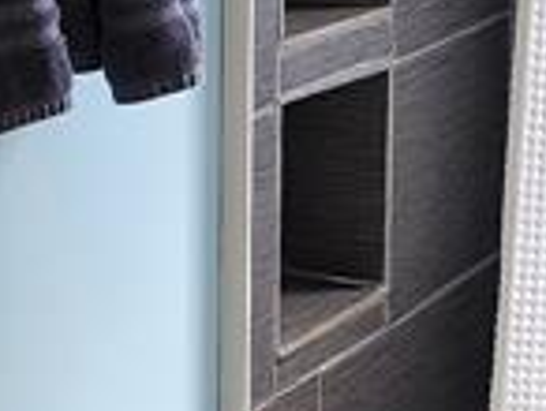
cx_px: 266
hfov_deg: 12.3
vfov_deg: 9.2
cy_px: 284
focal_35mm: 161
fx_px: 2544
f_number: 1.8
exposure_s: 1/120
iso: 32
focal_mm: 6.4
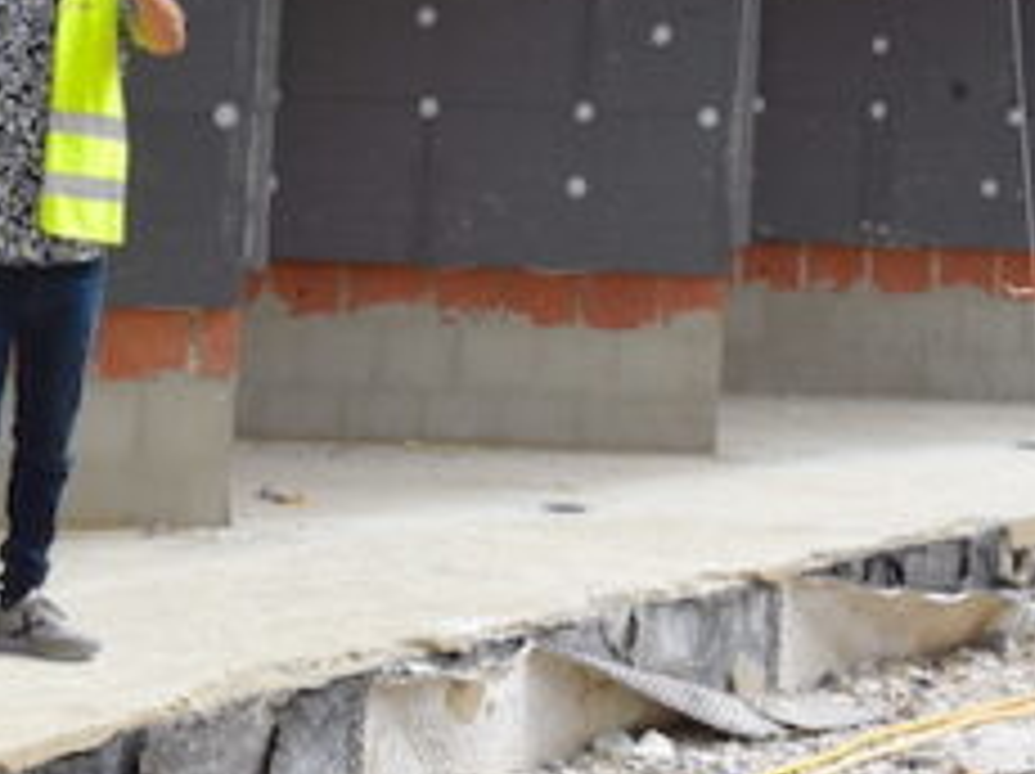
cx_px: 477
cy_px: 45
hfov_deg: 16.3
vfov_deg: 12.2
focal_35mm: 121
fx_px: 3602
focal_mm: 25
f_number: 9
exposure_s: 1/320
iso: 200
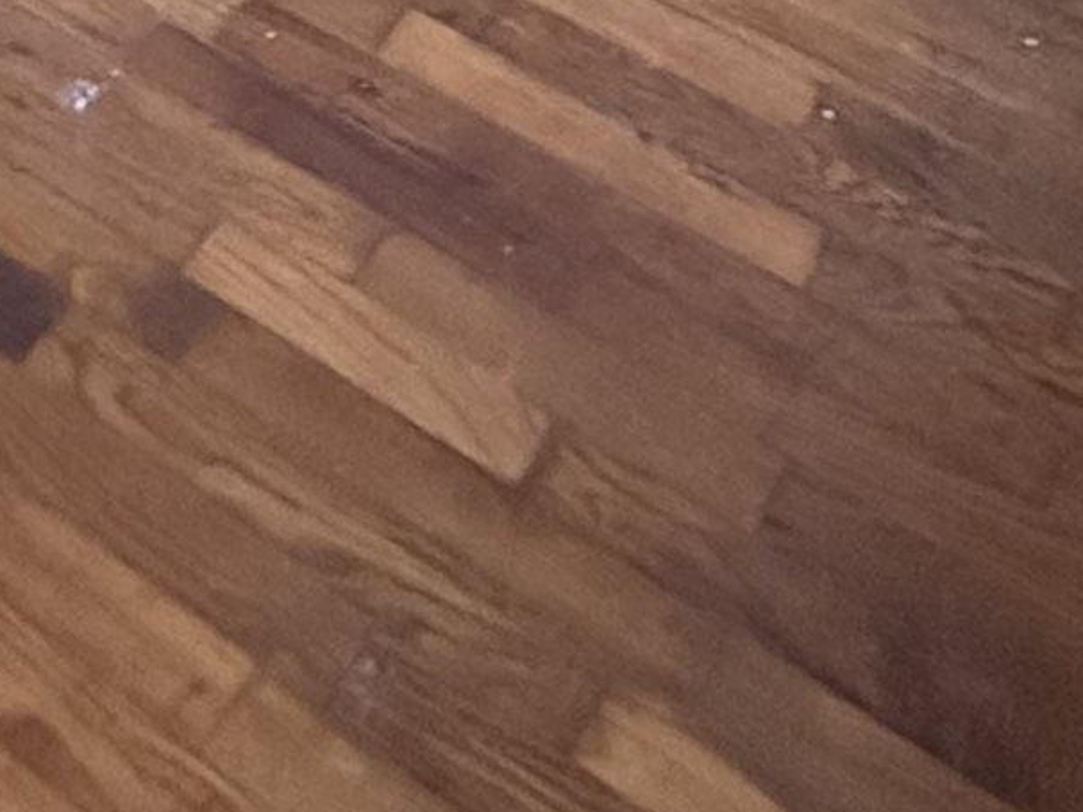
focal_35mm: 71
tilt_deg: -13.2
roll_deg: -0.3
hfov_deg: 27.0
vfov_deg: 13.6
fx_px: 2220
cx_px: 259
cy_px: -1236
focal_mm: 2.22
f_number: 2.2
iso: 1250
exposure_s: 1/60
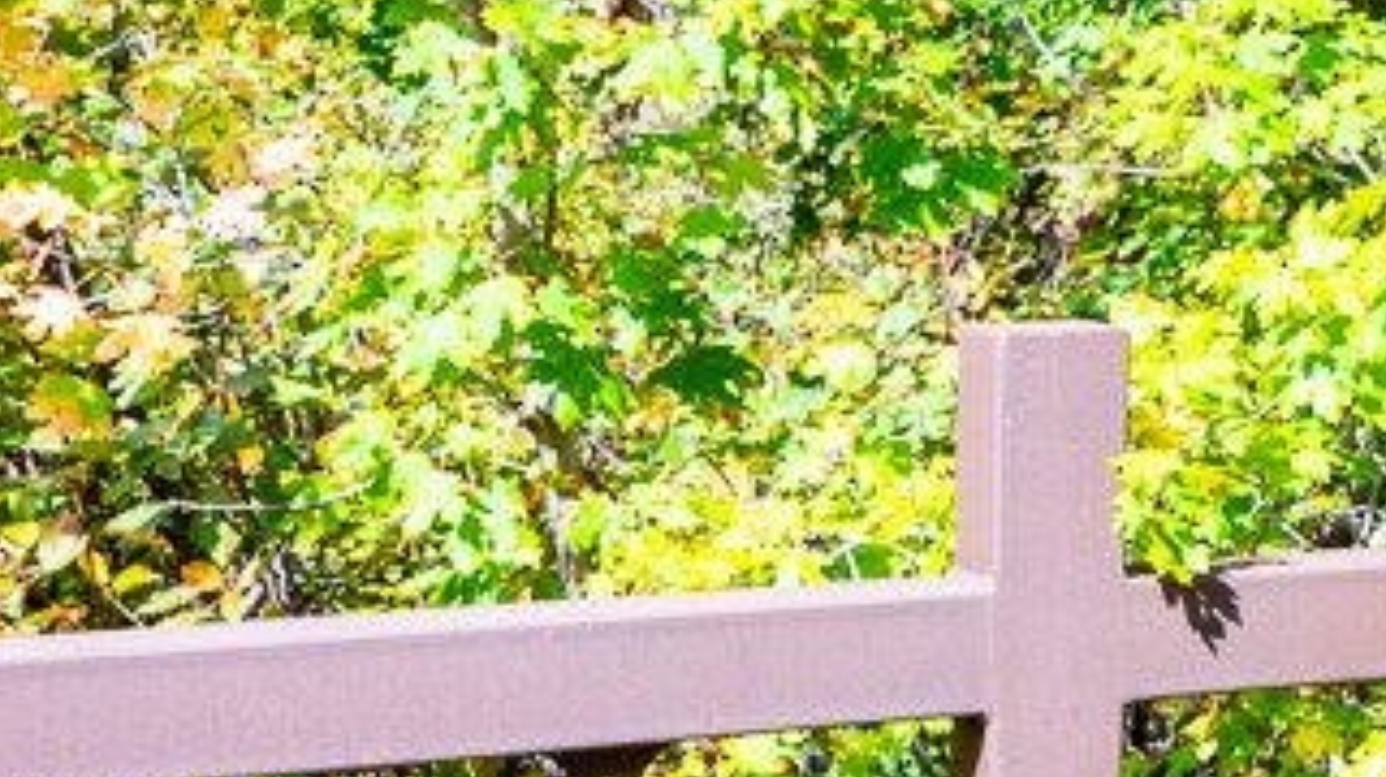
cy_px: 84
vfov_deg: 10.3
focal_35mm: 117
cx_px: 3277
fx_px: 4297
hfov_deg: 13.6
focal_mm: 17.5
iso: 500
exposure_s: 1/320
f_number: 7.1
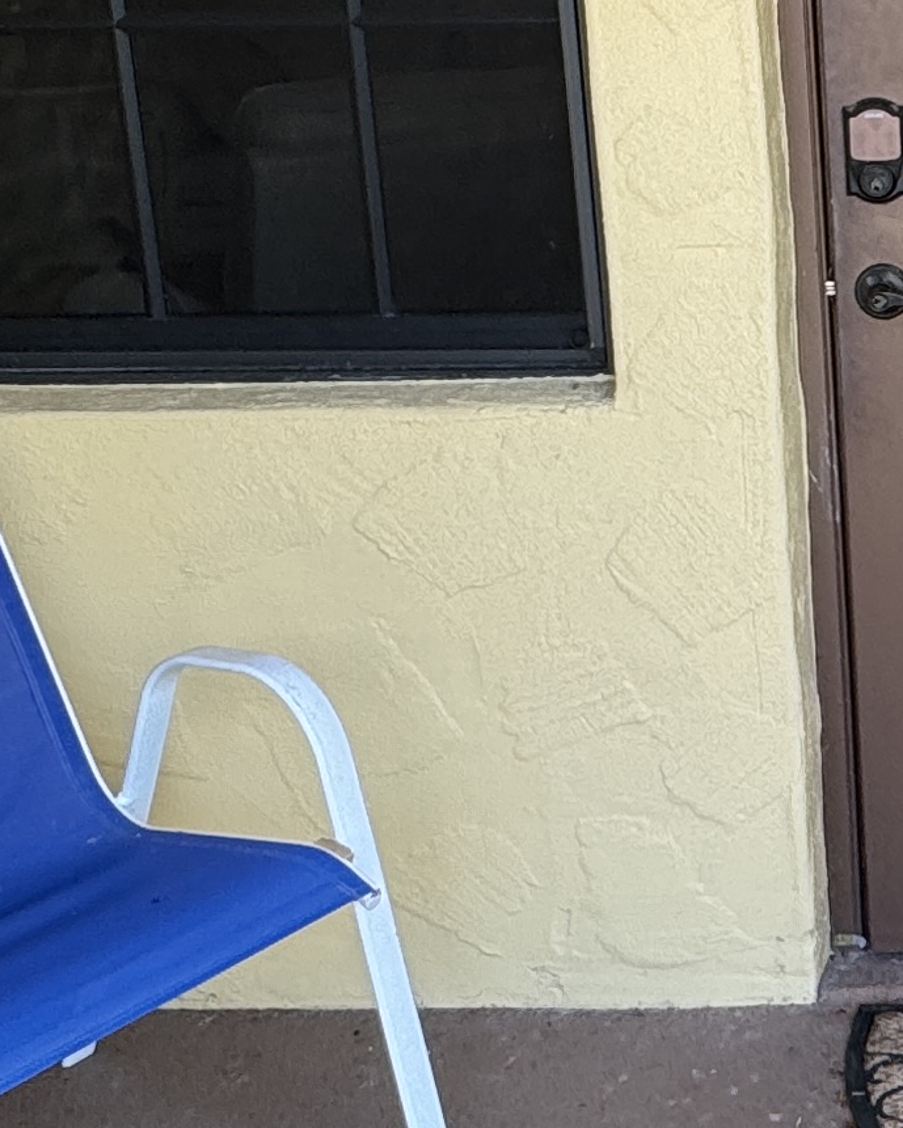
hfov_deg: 21.5
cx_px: 1189
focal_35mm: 64
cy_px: 376
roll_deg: +0.2
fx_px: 2138
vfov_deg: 29.4
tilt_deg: -14.5
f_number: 2.2
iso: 64
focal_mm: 2.22
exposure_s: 1/99
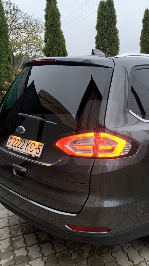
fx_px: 267
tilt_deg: -10.9
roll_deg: -0.7
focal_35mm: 38
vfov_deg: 52.8
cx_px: 127
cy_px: 133
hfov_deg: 30.1
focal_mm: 4.25
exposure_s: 1/60
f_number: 1.8
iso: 250
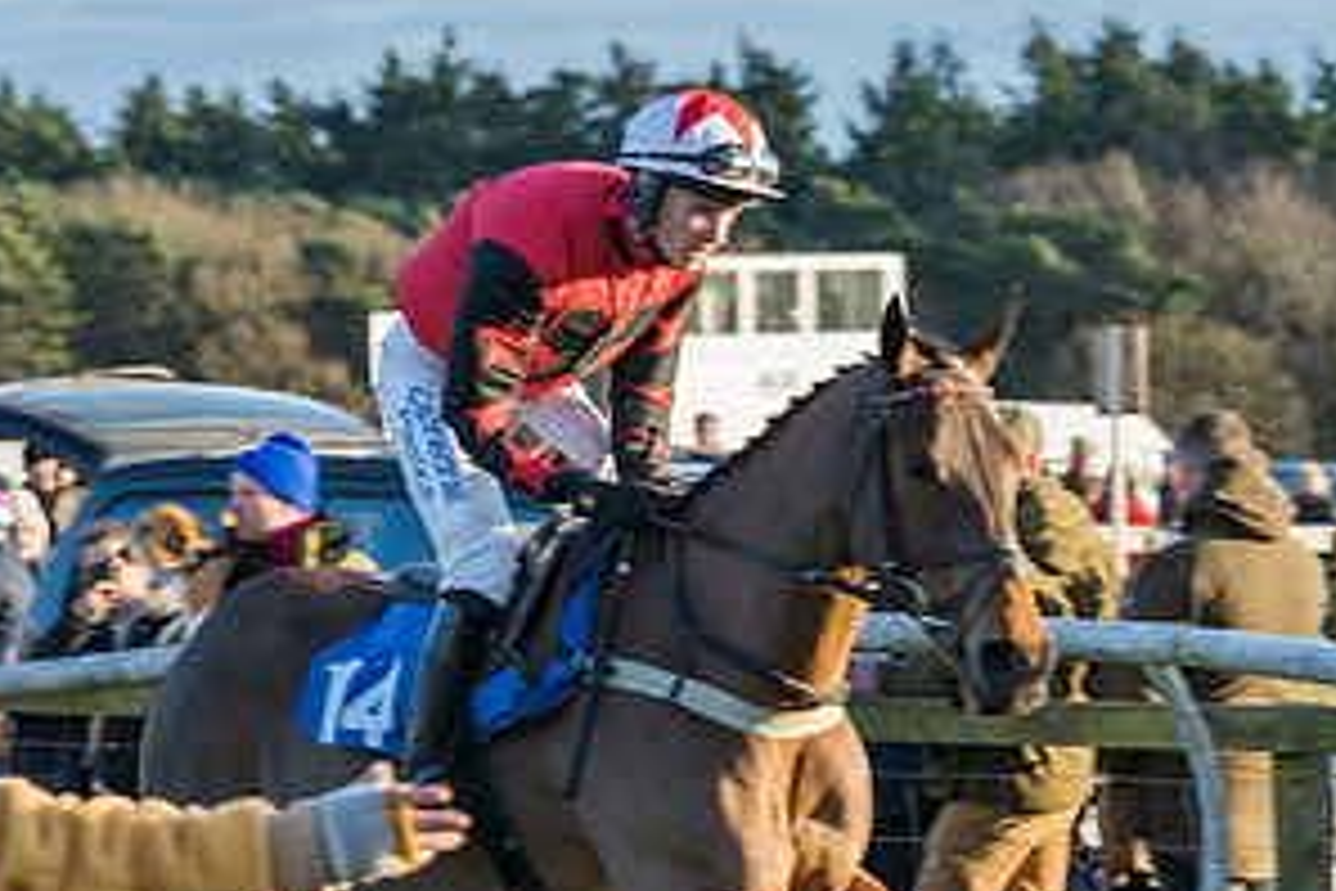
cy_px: 593
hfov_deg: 9.7
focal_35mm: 213
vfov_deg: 6.4
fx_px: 7904
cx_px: 815
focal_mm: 107
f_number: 5.6
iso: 200
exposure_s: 1/200
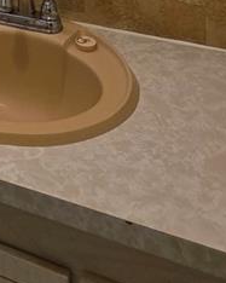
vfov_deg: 20.5
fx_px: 544
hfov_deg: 21.1
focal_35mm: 65
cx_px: -75
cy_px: -226
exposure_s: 1/120
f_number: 1.9
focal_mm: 2.2
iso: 125
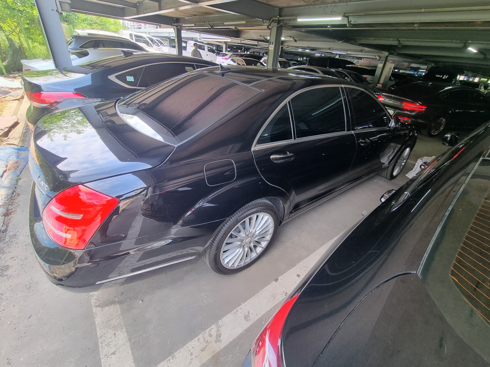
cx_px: 256
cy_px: 173
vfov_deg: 85.6
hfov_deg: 102.0
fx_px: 198
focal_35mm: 14
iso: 80
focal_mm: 2.2
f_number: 2.2
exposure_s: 1/120
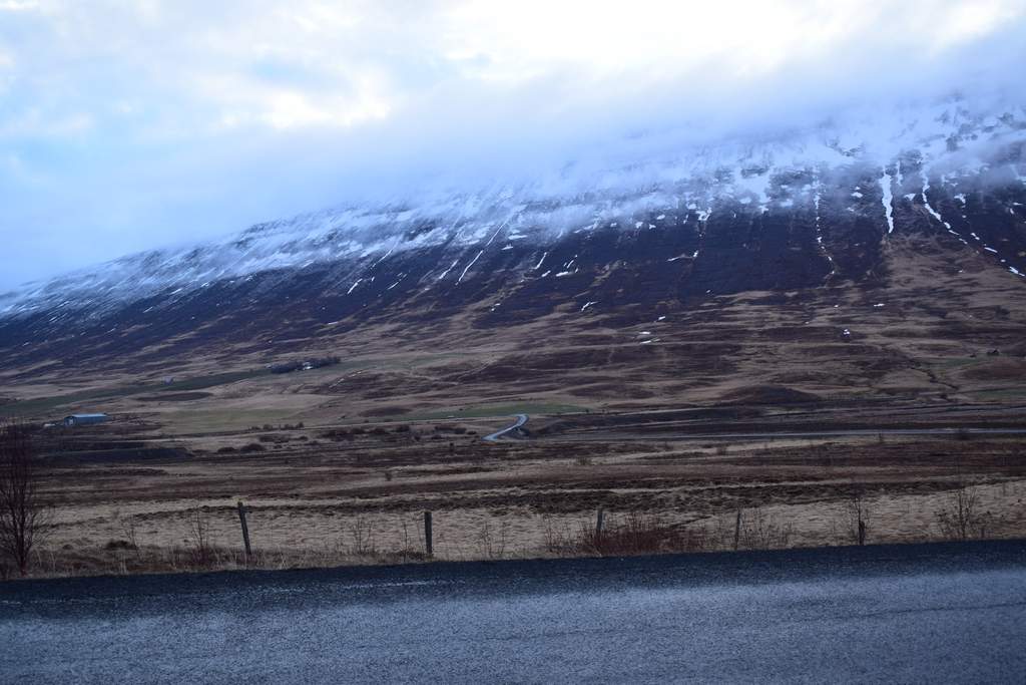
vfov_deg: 35.5
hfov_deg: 51.3
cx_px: 513
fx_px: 1069
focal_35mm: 38
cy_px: 342
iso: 200
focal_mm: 25
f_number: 6.3
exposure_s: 1/160
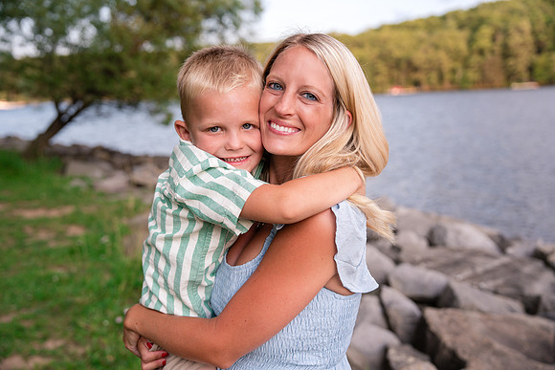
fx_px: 601
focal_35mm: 39
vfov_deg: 34.2
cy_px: 185
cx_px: 278
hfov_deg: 49.5
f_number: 3.2
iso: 200
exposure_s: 1/400
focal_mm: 39
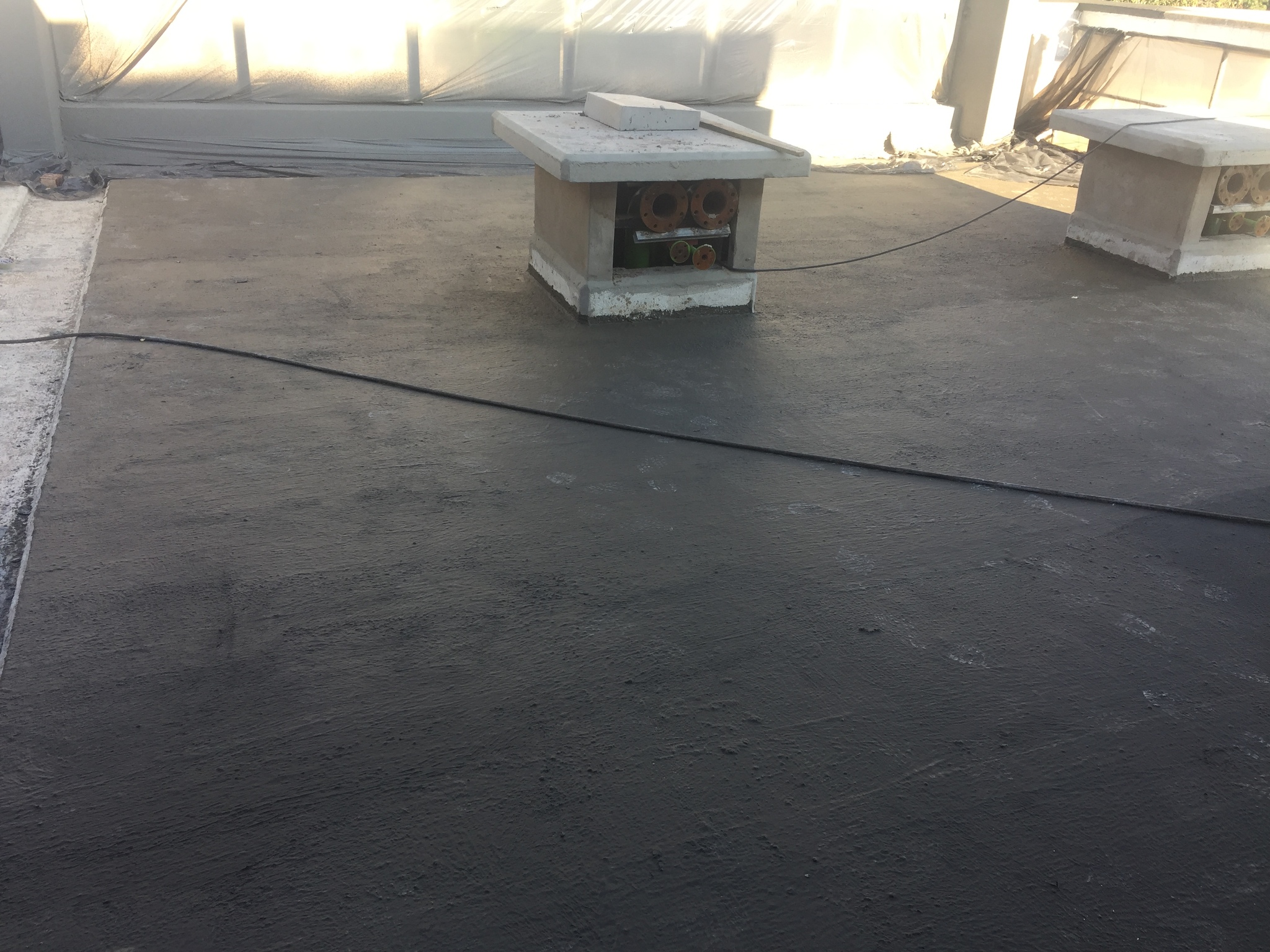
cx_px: 635
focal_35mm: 29
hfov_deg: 61.7
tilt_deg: -25.9
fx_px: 1064
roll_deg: -4.7
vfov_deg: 48.2
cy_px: 476
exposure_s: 1/222
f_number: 2.2
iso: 32
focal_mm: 4.15
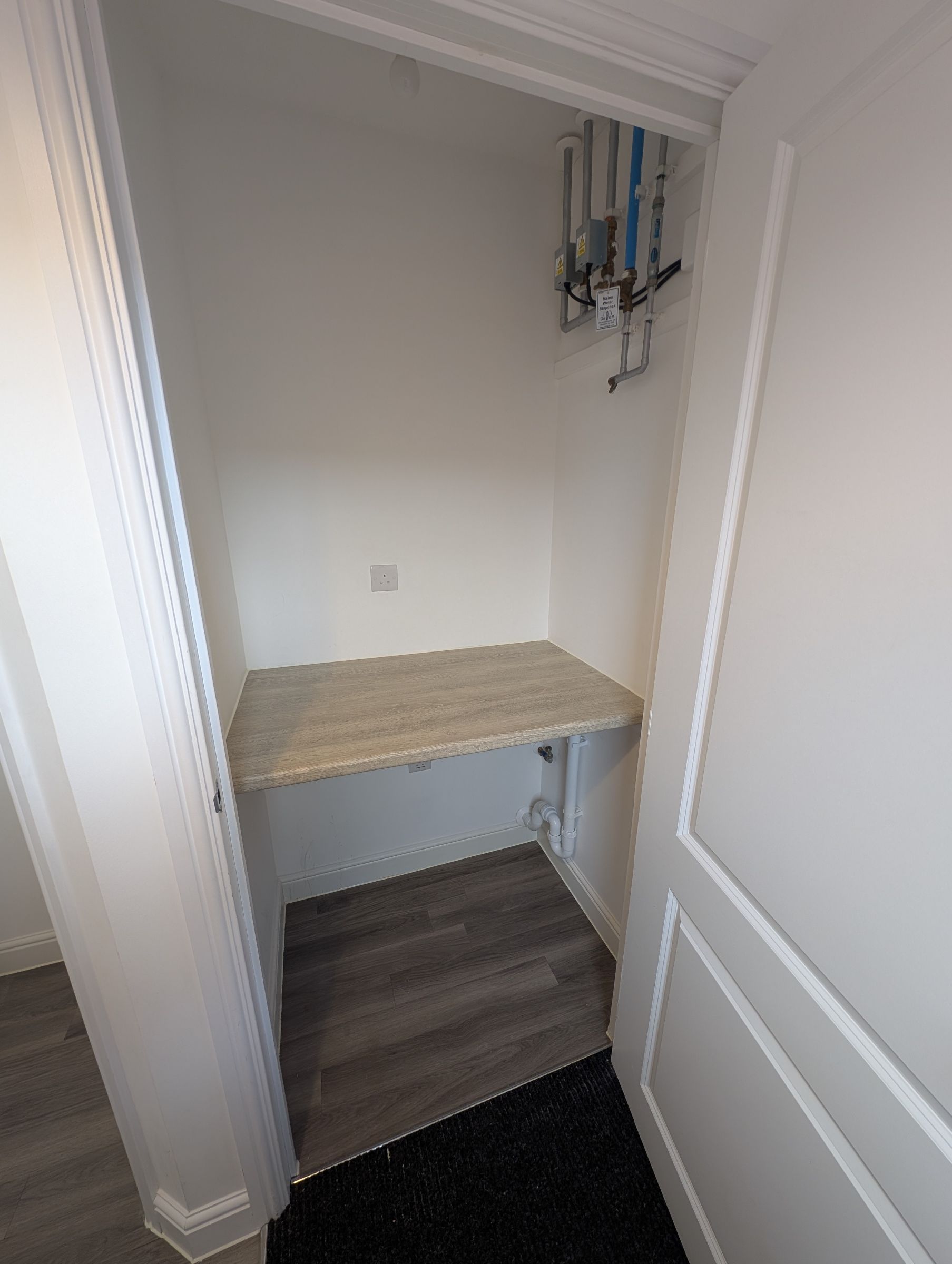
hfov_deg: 94.6
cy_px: 632
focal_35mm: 12
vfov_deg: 110.5
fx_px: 439
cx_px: 476
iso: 43
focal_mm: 2.23
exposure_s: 1/31.3
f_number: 1.95
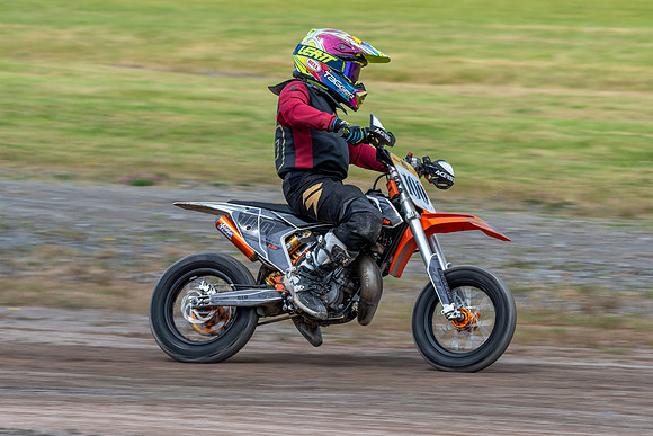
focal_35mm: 362
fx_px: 6570
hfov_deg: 5.7
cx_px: 392
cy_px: 206
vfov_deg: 3.8
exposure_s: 1/320
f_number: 8
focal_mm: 240
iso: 160
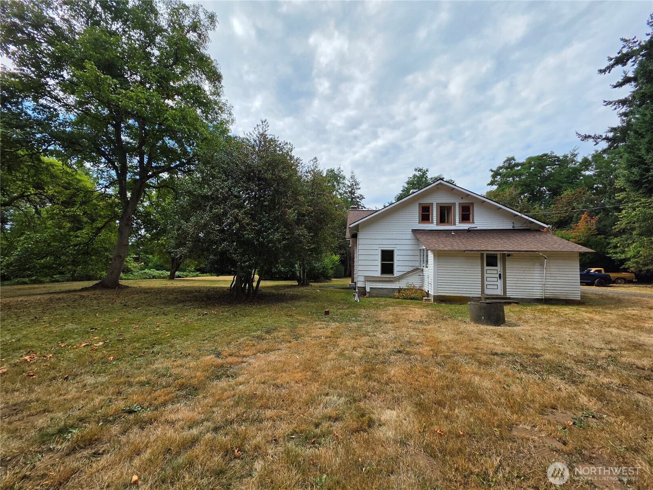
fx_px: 245
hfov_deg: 106.2
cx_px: 326
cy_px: 245
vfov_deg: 89.9
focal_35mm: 13
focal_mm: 2.2
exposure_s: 1/2314
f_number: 1.9
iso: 32
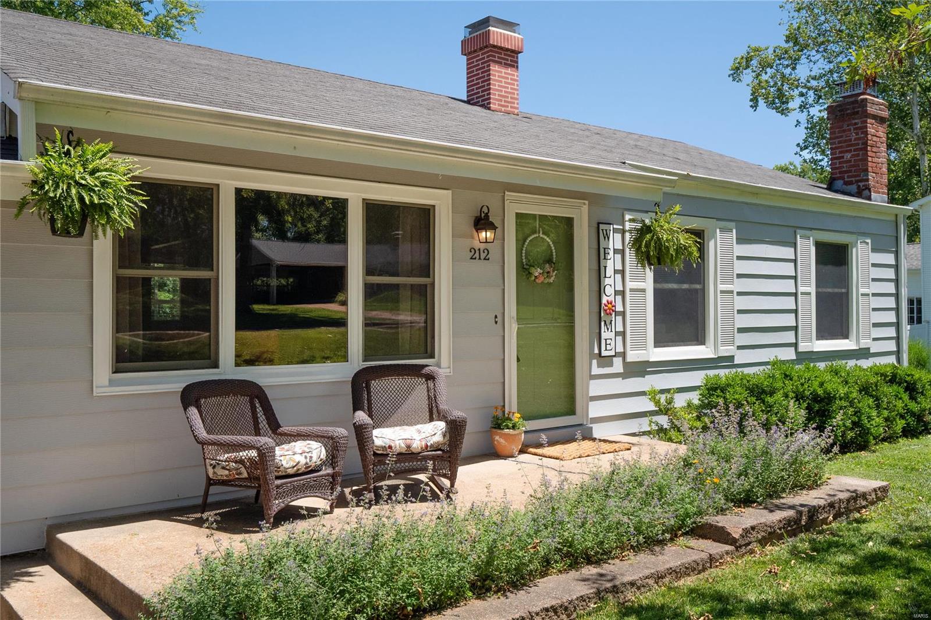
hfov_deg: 58.7
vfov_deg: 41.1
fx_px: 827
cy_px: 310
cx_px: 466
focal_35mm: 32
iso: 400
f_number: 6.3
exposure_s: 1/1000
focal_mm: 16
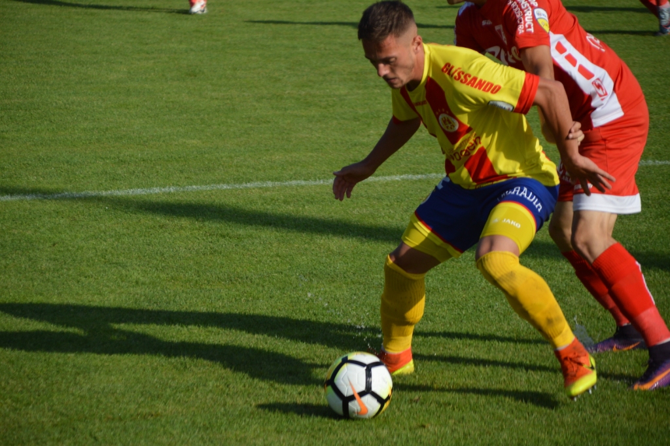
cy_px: 223
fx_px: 4045
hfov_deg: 9.5
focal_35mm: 218
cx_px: 335
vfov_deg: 6.3
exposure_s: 1/1000
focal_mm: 145
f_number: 6
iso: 400
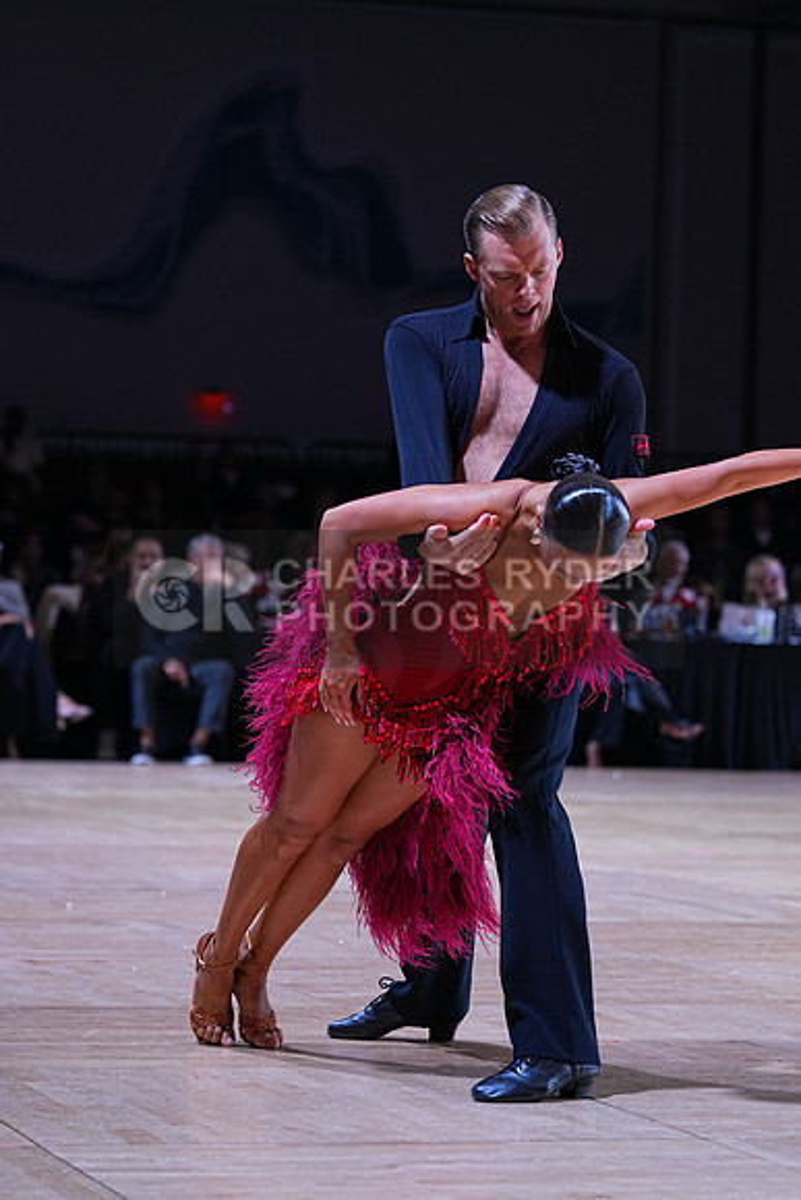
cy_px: 600
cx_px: 400
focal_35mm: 128
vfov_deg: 16.0
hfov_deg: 10.7
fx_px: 4269
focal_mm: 128
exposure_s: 1/400
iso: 1250
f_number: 4
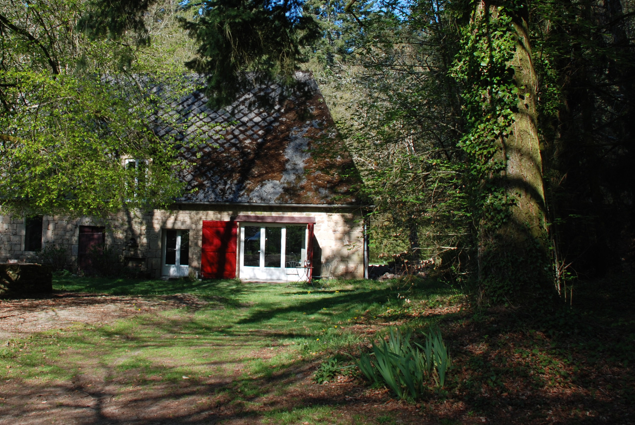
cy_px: 127
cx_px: 242
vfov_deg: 32.3
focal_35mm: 41
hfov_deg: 47.0
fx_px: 724
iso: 110
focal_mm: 18
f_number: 5.6
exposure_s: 1/125
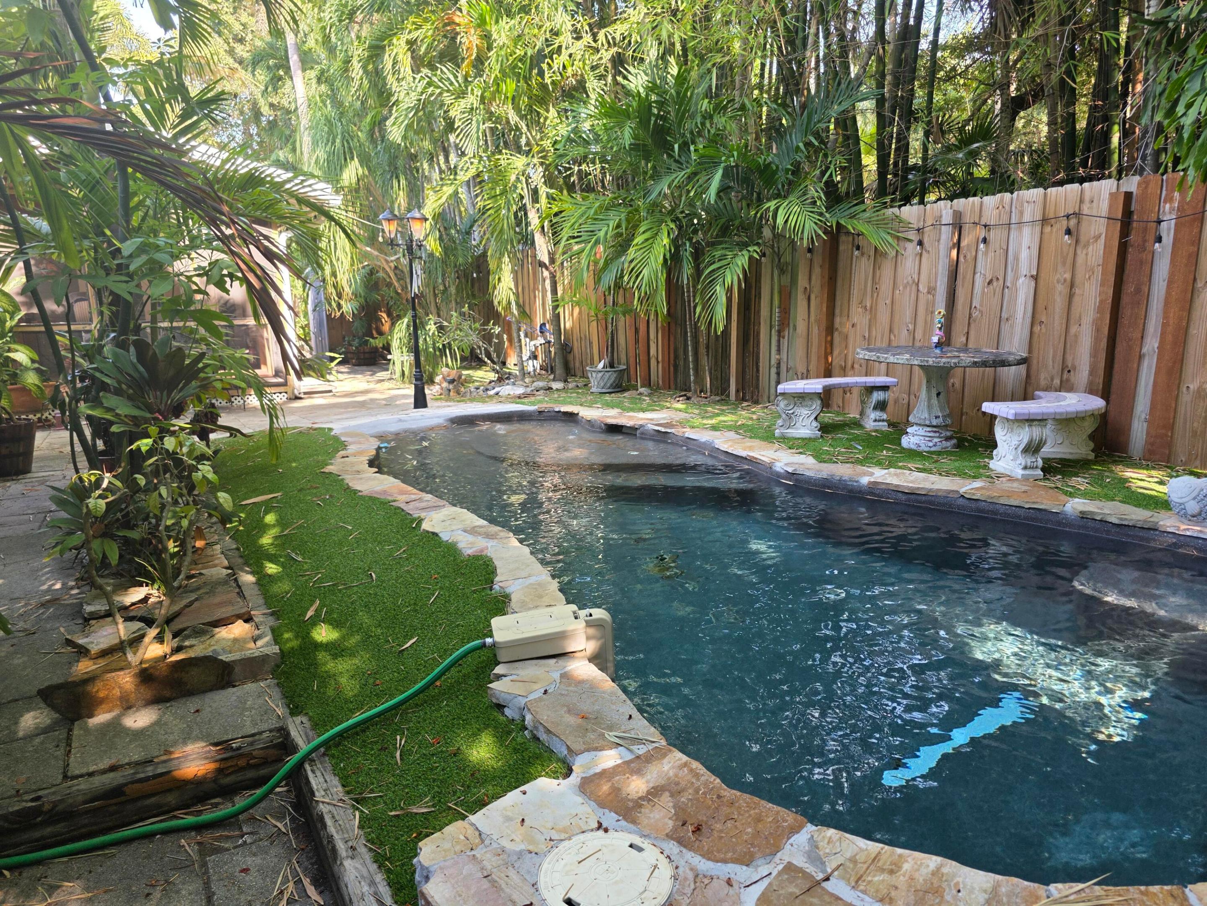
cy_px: 453
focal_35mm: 23
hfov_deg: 73.9
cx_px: 604
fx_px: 802
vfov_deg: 58.9
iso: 80
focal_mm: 6.3
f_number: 1.7
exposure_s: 1/180
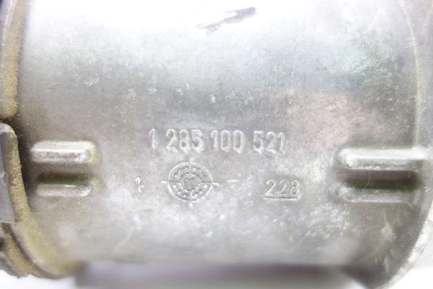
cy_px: 144
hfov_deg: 65.5
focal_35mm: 28
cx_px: 216
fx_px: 337
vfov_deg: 46.4
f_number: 1.8
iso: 200
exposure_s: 1/30
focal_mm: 10.4
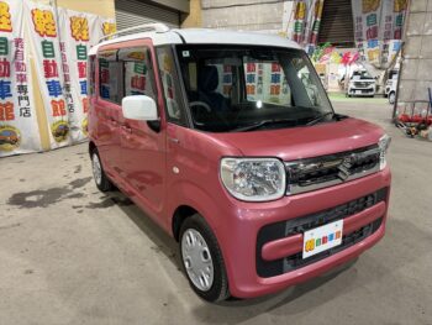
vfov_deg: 53.1
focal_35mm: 26
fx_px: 325
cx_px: 216
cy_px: 162
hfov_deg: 67.3
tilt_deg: -14.3
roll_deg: +1.1
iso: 125
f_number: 1.6
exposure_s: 1/50
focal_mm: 5.96
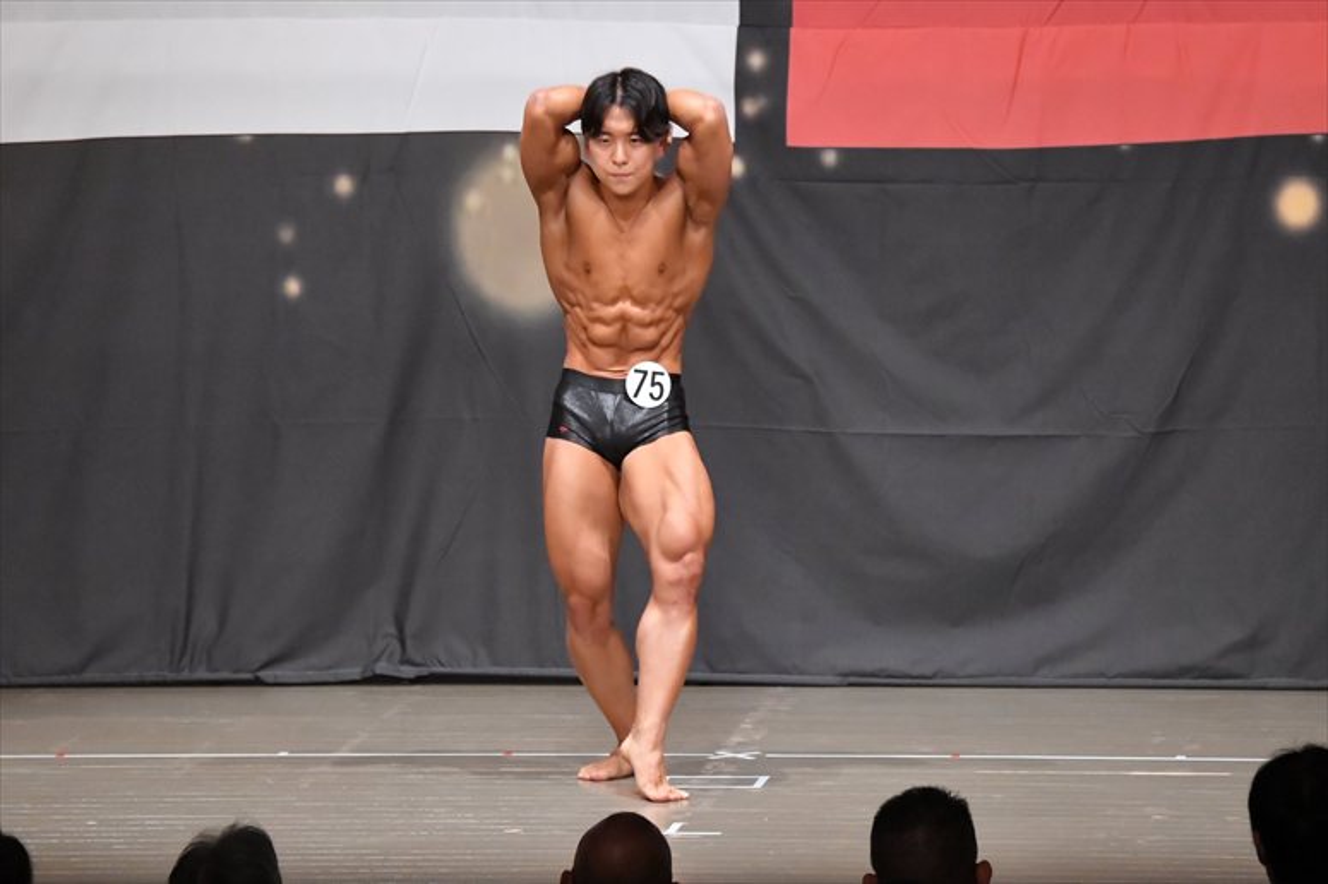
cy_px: 442
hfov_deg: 9.2
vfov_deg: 6.1
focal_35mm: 225
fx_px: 8296
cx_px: 664
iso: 8000
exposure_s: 1/400
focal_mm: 150
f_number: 5.6
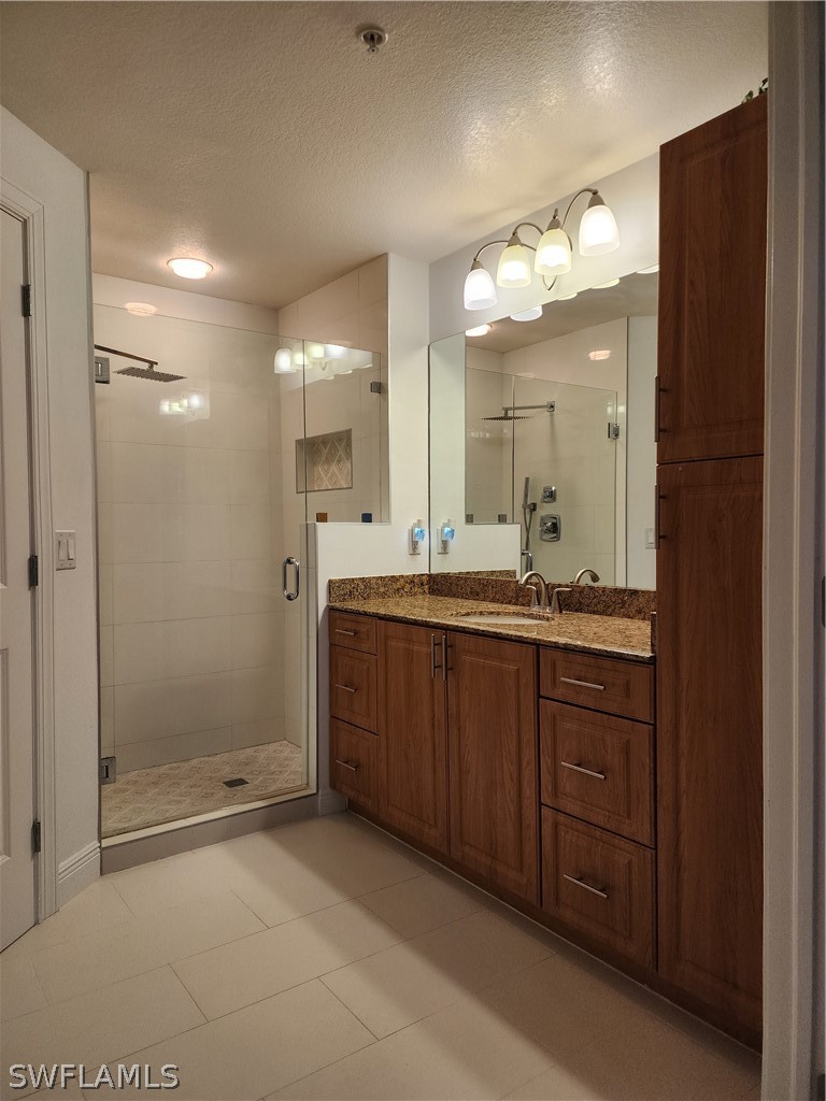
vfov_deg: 73.9
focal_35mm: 23
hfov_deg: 58.9
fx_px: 732
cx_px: 413
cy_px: 550
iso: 160
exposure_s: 1/120
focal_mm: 6.4
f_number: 1.8
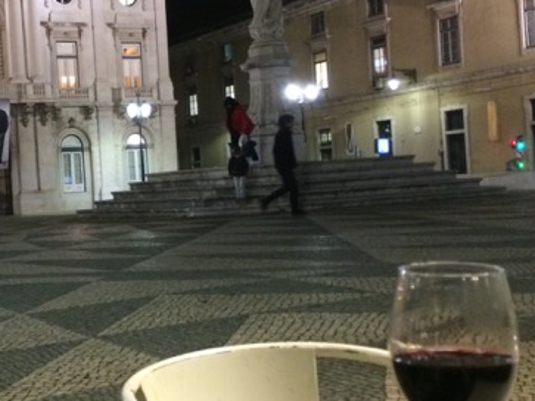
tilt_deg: -1.5
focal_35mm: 56
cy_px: 206
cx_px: 57
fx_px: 865
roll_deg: +5.1
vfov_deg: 26.1
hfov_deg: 32.7
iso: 250
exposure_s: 1/17
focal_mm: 4.15
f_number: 2.2
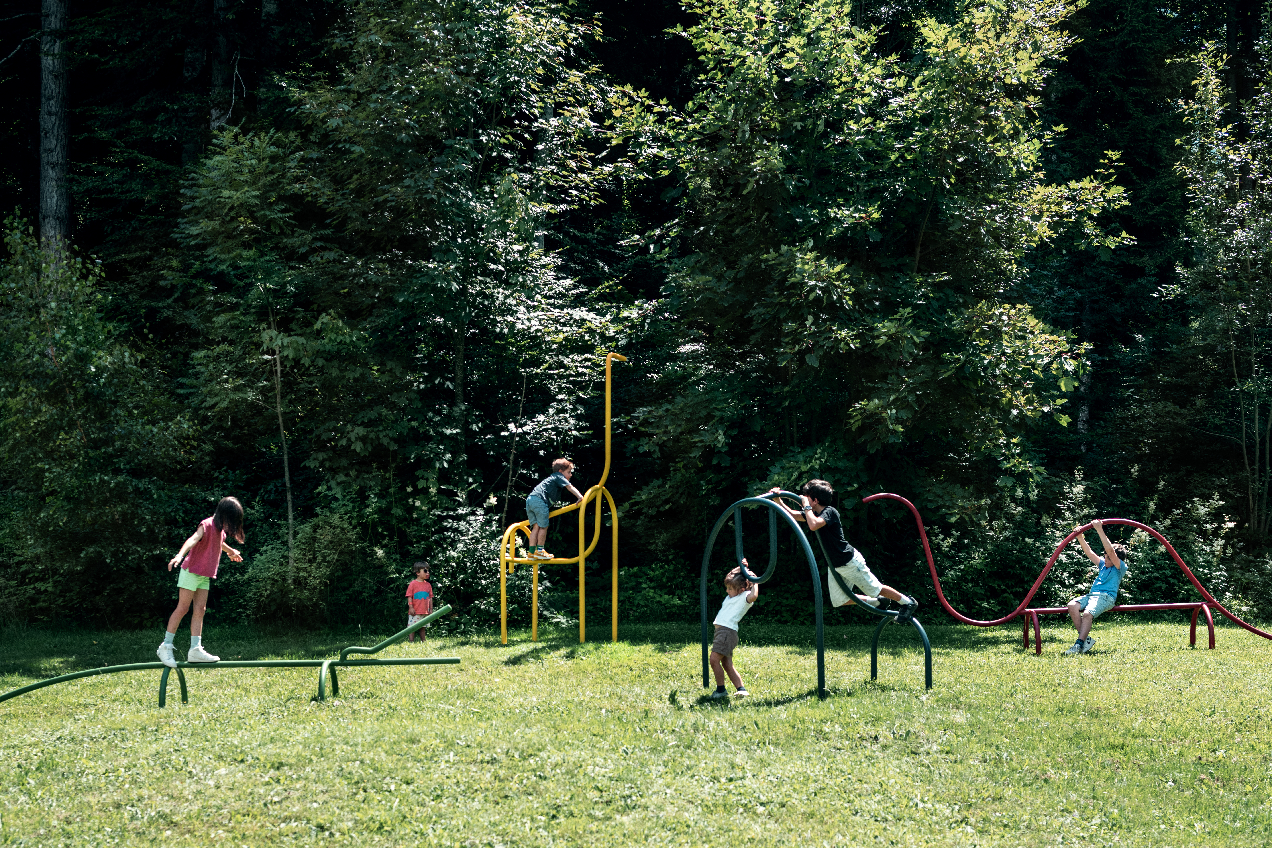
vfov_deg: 29.9
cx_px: 636
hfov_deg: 43.6
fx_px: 1590
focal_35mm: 45
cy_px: 424
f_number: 5.6
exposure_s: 1/500
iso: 320
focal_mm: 45
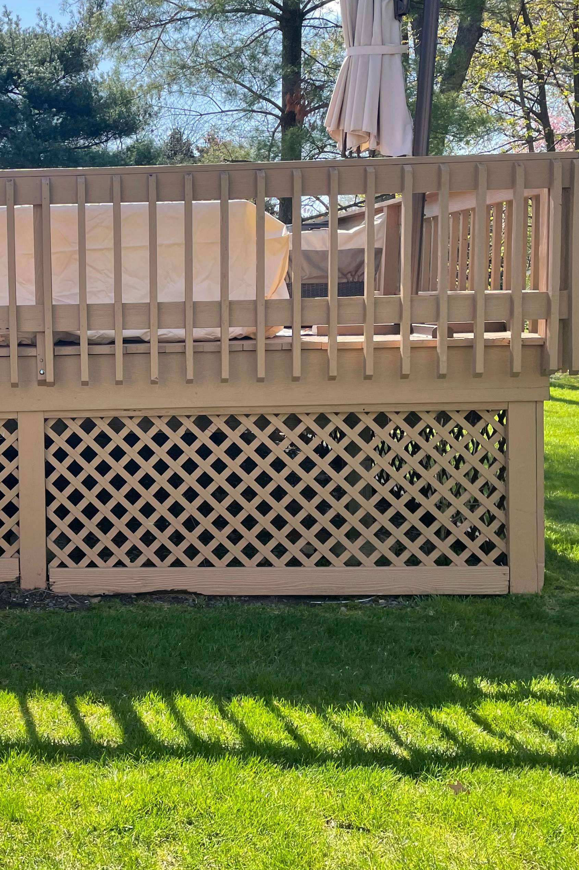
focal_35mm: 43
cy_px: 385
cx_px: 44
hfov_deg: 29.7
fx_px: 1038
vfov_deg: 45.4
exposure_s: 1/903
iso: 32
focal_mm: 4.2
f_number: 1.6
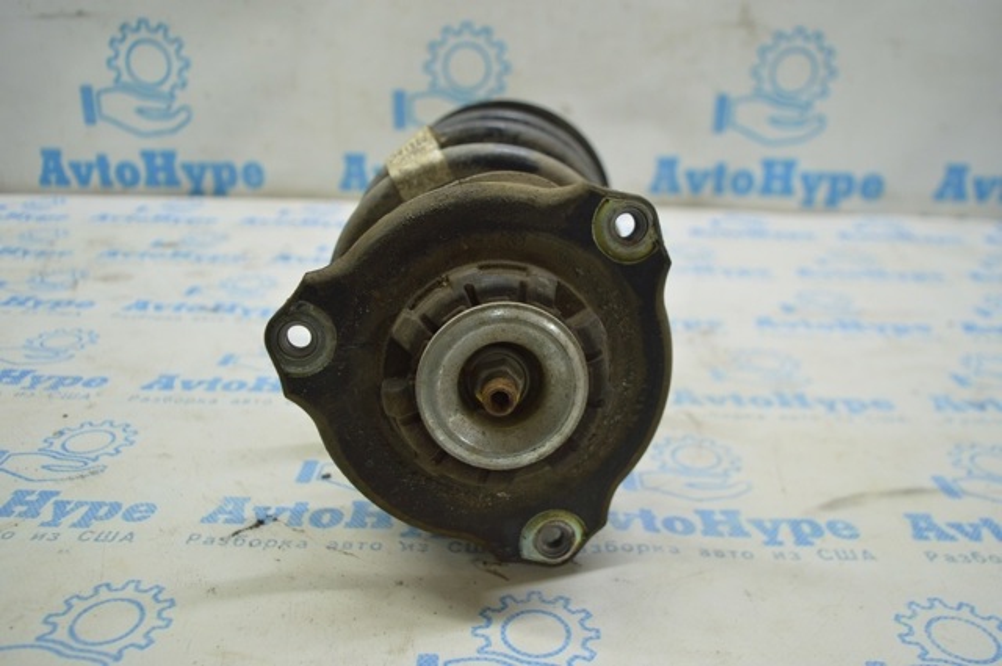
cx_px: 501
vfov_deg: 43.5
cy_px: 333
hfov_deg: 62.0
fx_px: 834
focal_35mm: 30
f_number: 3.5
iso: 400
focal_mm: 20
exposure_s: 1/40
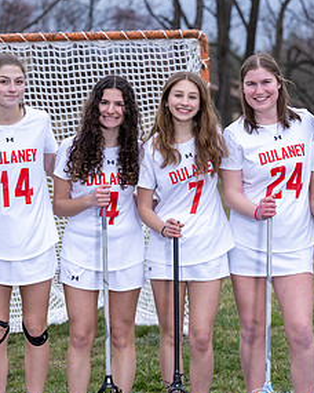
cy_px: 284
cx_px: 203
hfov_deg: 9.0
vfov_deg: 11.2
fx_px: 1998
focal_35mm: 172
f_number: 3.5
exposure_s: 1/250
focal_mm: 75
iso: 64
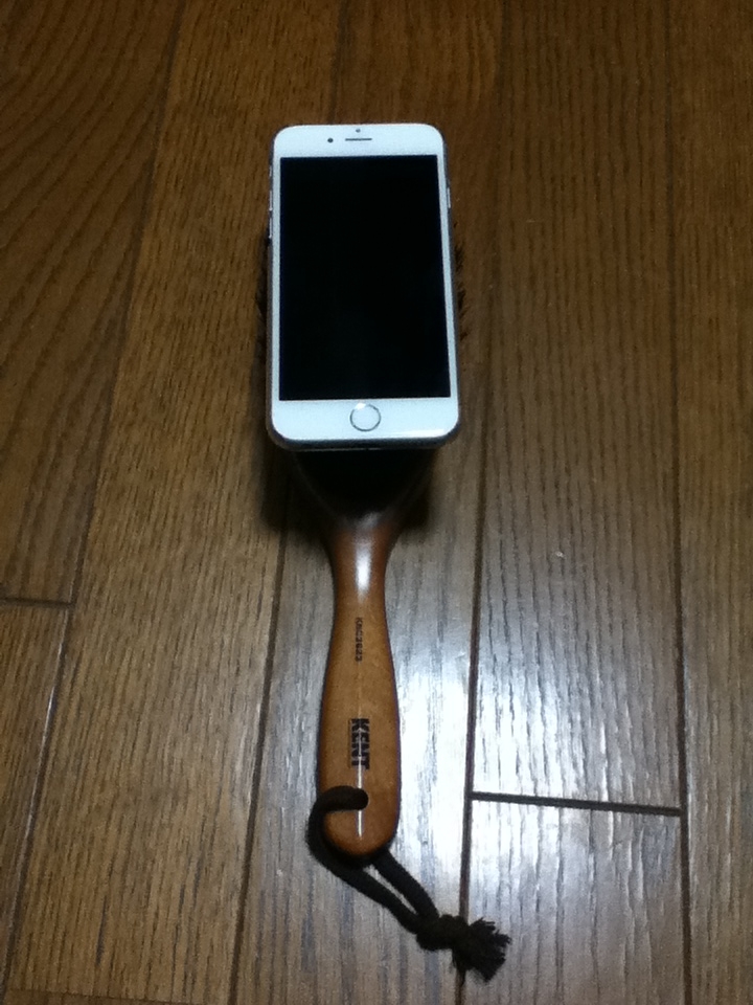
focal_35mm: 32
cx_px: 376
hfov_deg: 44.2
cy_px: 502
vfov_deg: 56.8
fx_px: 928
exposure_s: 1/30
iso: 250
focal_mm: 3.85
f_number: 2.4
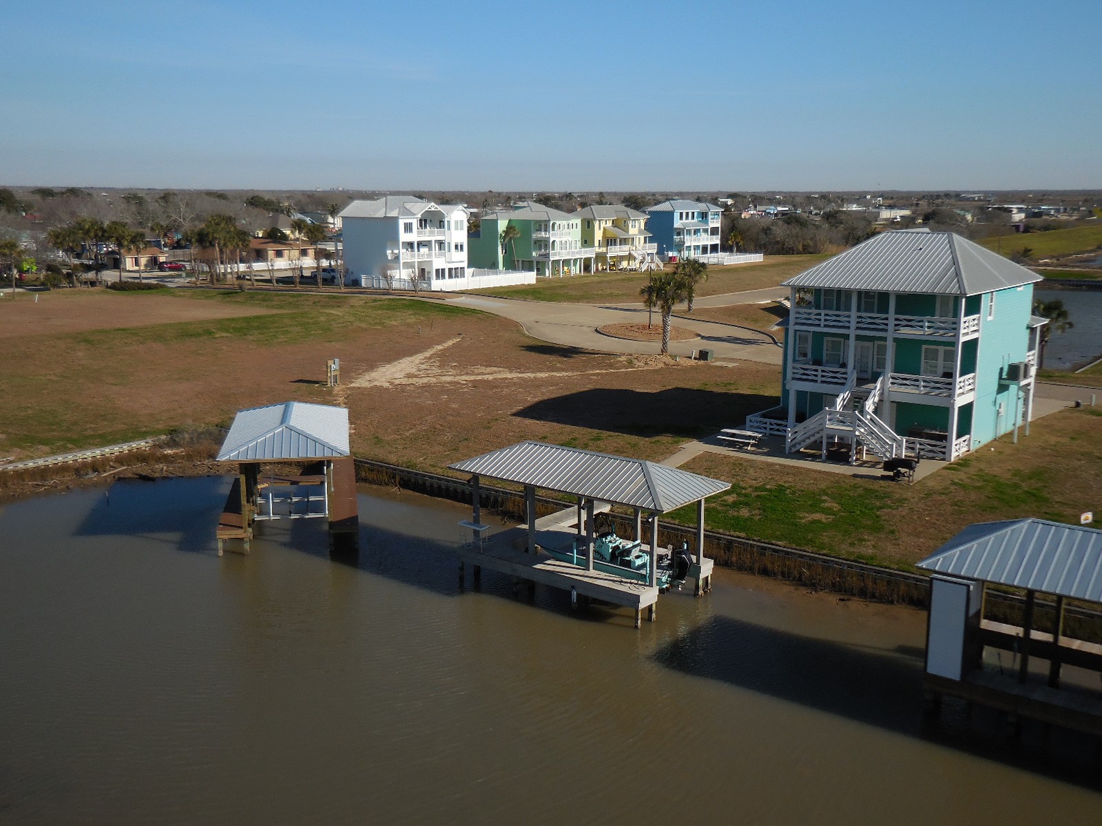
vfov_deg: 42.9
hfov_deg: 55.4
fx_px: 1051
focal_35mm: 33
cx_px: 551
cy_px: 413
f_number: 3.7
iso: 125
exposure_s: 1/2000
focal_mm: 5.9
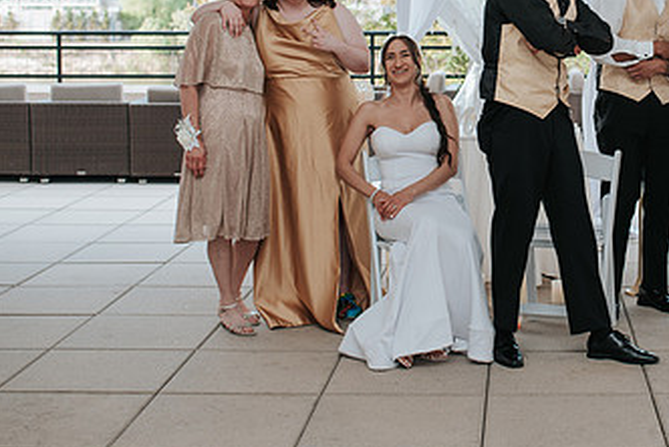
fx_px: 1358
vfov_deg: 18.5
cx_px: 551
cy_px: 78
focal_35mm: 73
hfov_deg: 27.1
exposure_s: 1/160
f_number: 2.8
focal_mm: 35
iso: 125
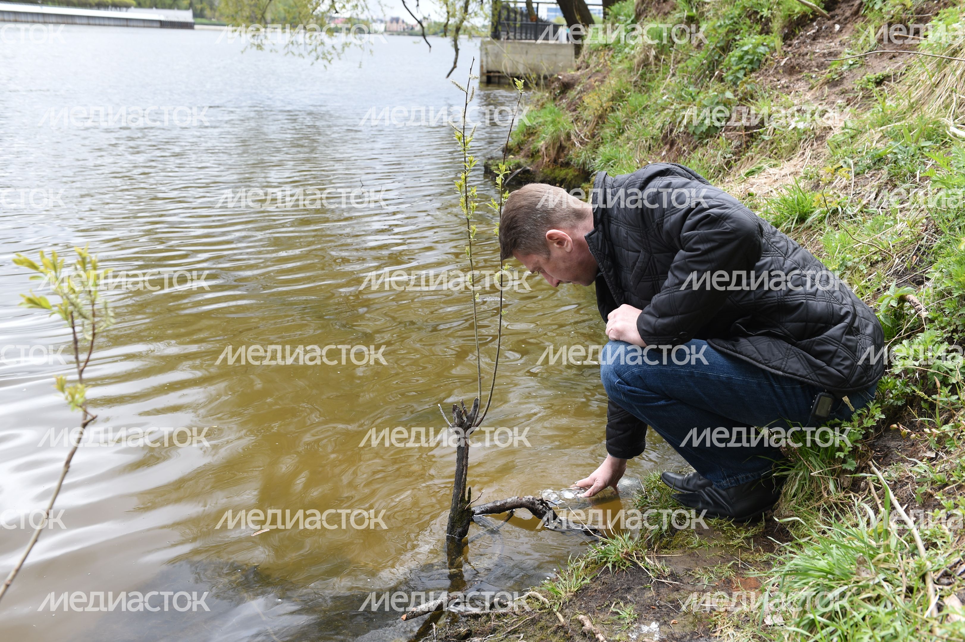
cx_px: 482
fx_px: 964
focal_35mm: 36
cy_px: 321
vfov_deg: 36.8
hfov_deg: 53.2
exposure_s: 1/40
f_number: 7.1
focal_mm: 36
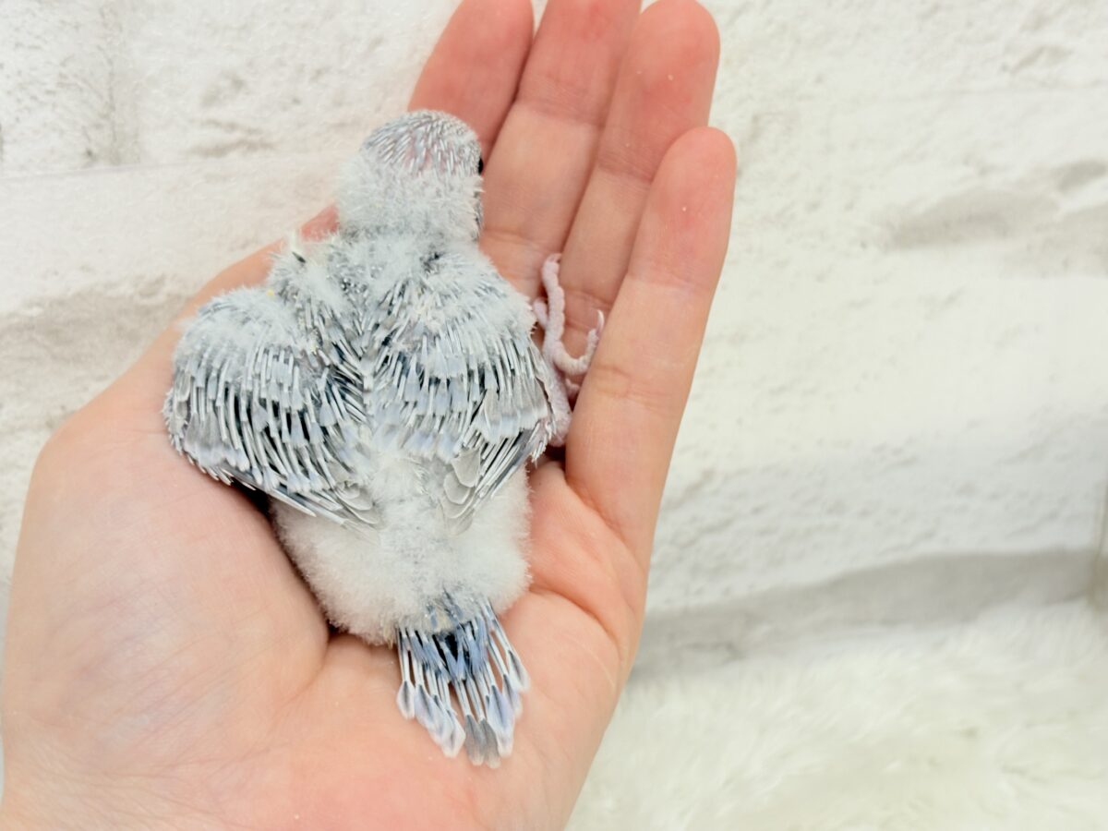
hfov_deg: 36.8
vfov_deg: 28.0
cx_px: 554
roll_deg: +1.0
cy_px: 416
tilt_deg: -26.1
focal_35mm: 52
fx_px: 1664
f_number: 1.6
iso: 40
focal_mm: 5.96
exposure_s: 1/50
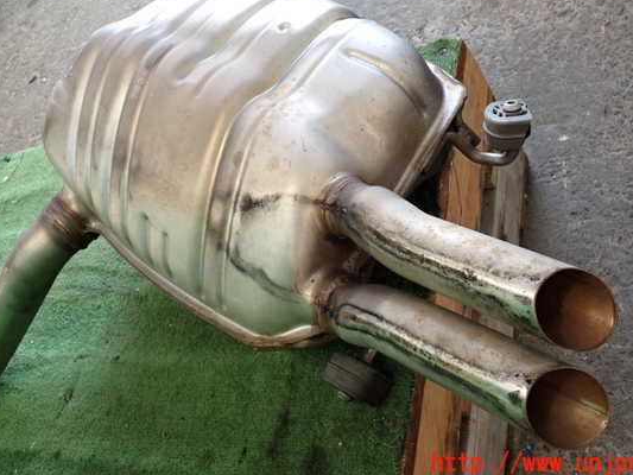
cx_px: 343
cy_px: 211
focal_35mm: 36
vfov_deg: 39.6
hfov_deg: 51.3
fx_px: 658
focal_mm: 5.79
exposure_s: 1/125
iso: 400
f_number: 2.4
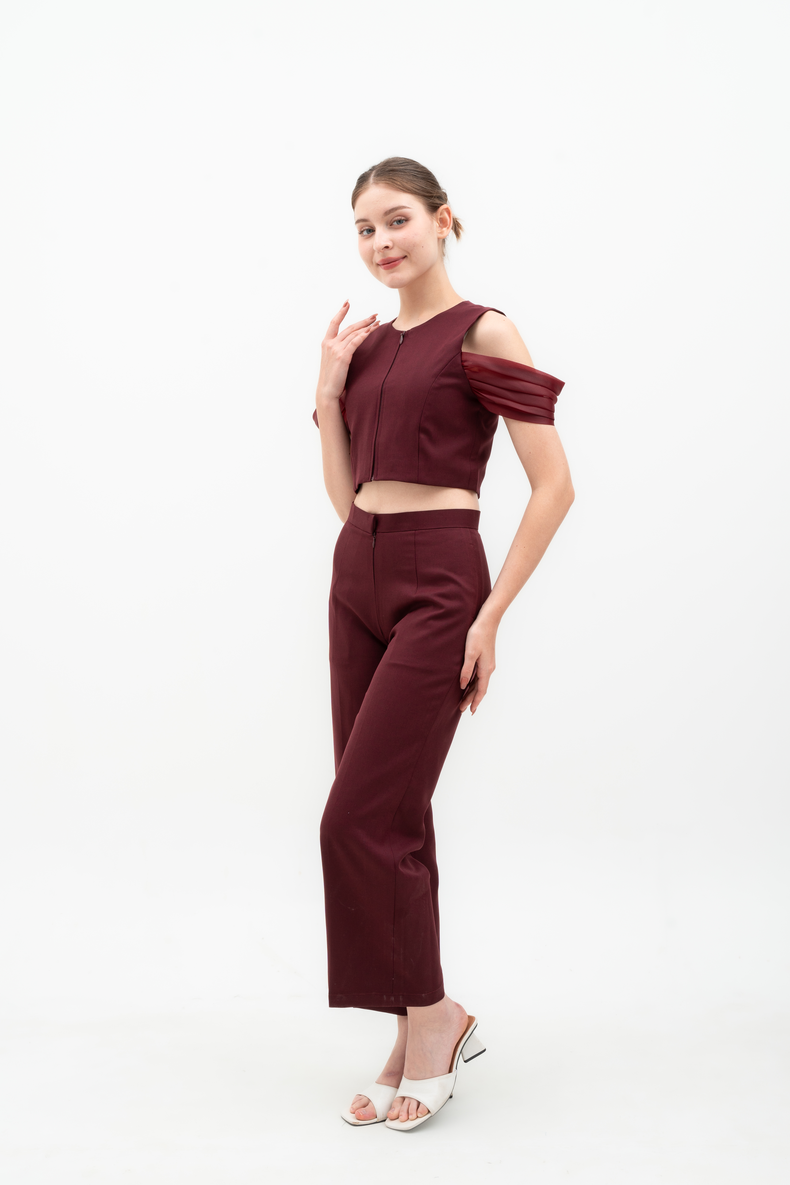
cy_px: 592
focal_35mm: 39
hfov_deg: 34.2
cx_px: 395
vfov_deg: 49.6
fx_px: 1284
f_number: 11
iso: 100
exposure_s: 1/160
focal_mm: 39
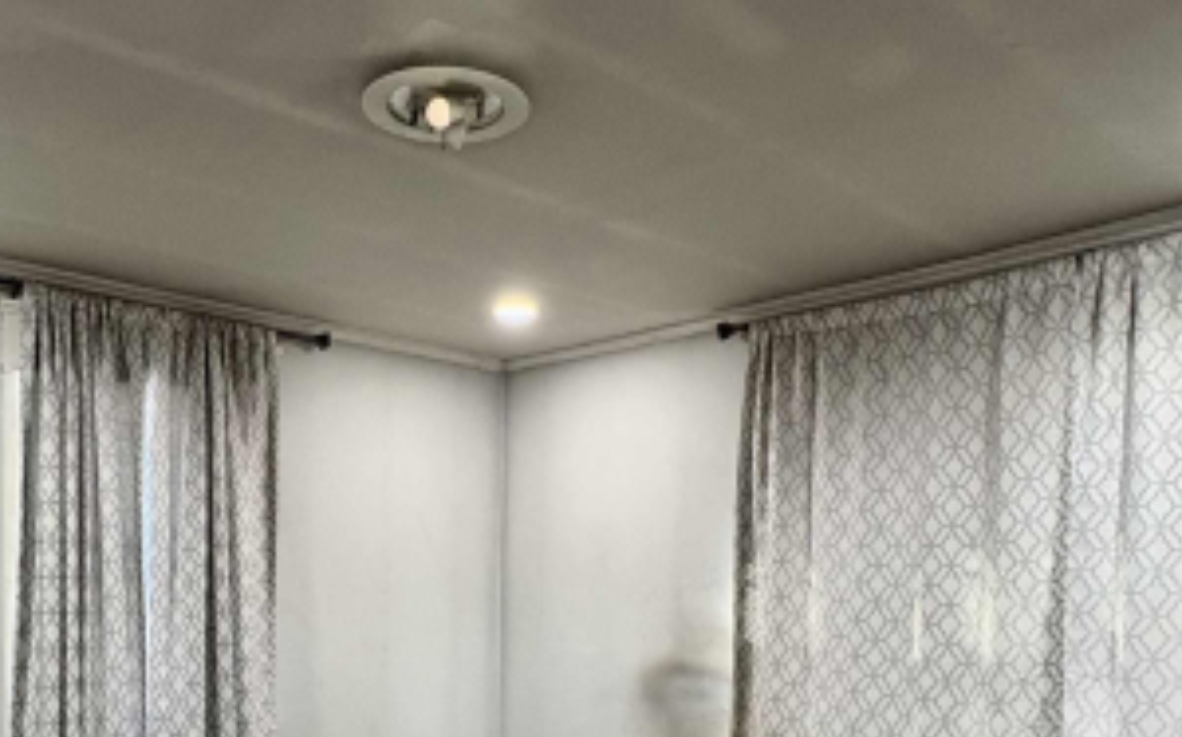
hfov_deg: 57.7
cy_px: 642
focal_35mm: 33
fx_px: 1062
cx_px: 471
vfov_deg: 36.2
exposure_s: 1/60
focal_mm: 2.22
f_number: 2.2
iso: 320
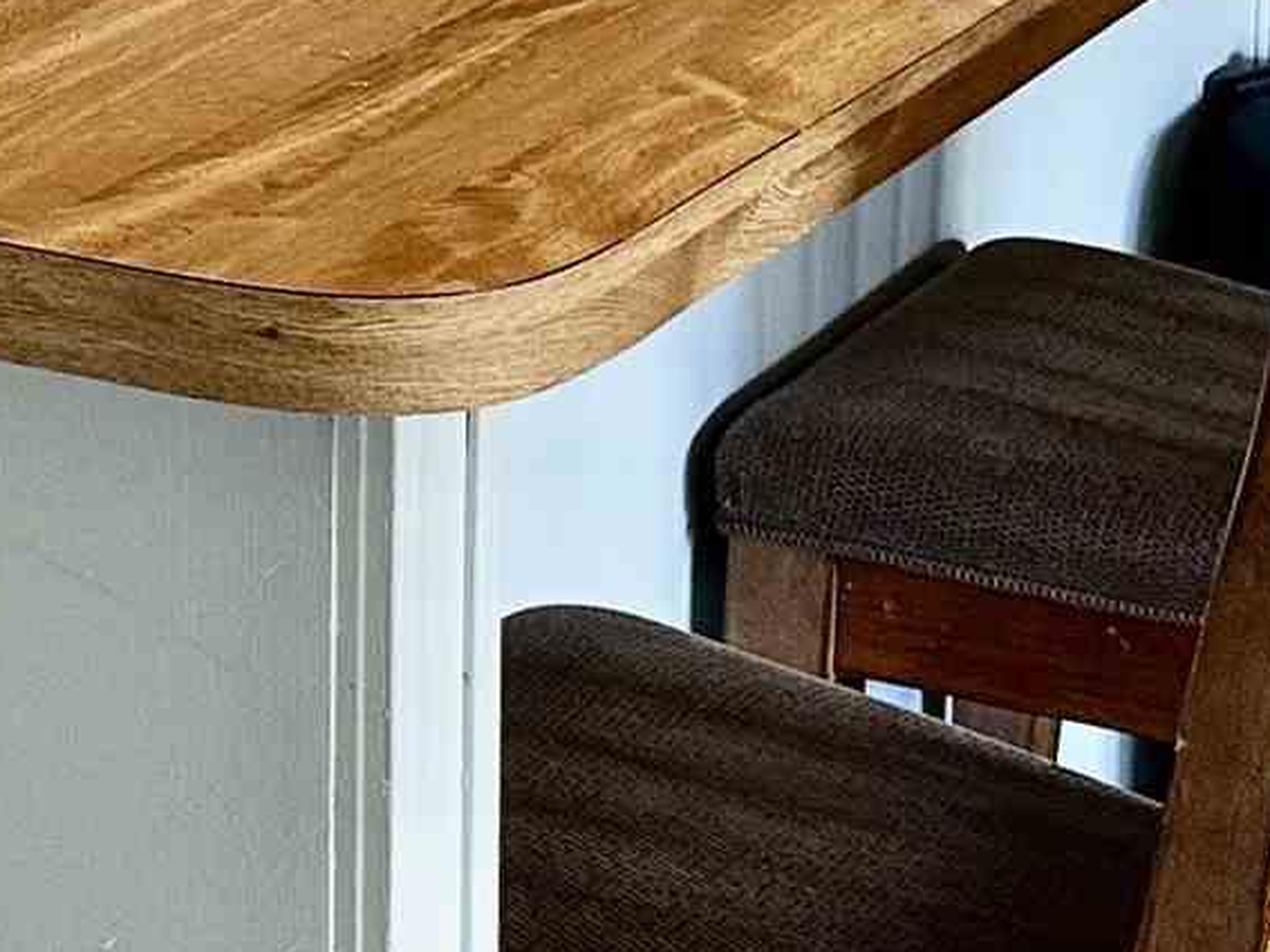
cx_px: -314
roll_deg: -0.1
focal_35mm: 130
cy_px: -421
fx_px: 4768
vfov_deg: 11.0
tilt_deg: -8.1
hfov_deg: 14.6
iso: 200
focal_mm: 6.86
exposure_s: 1/60
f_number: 1.78
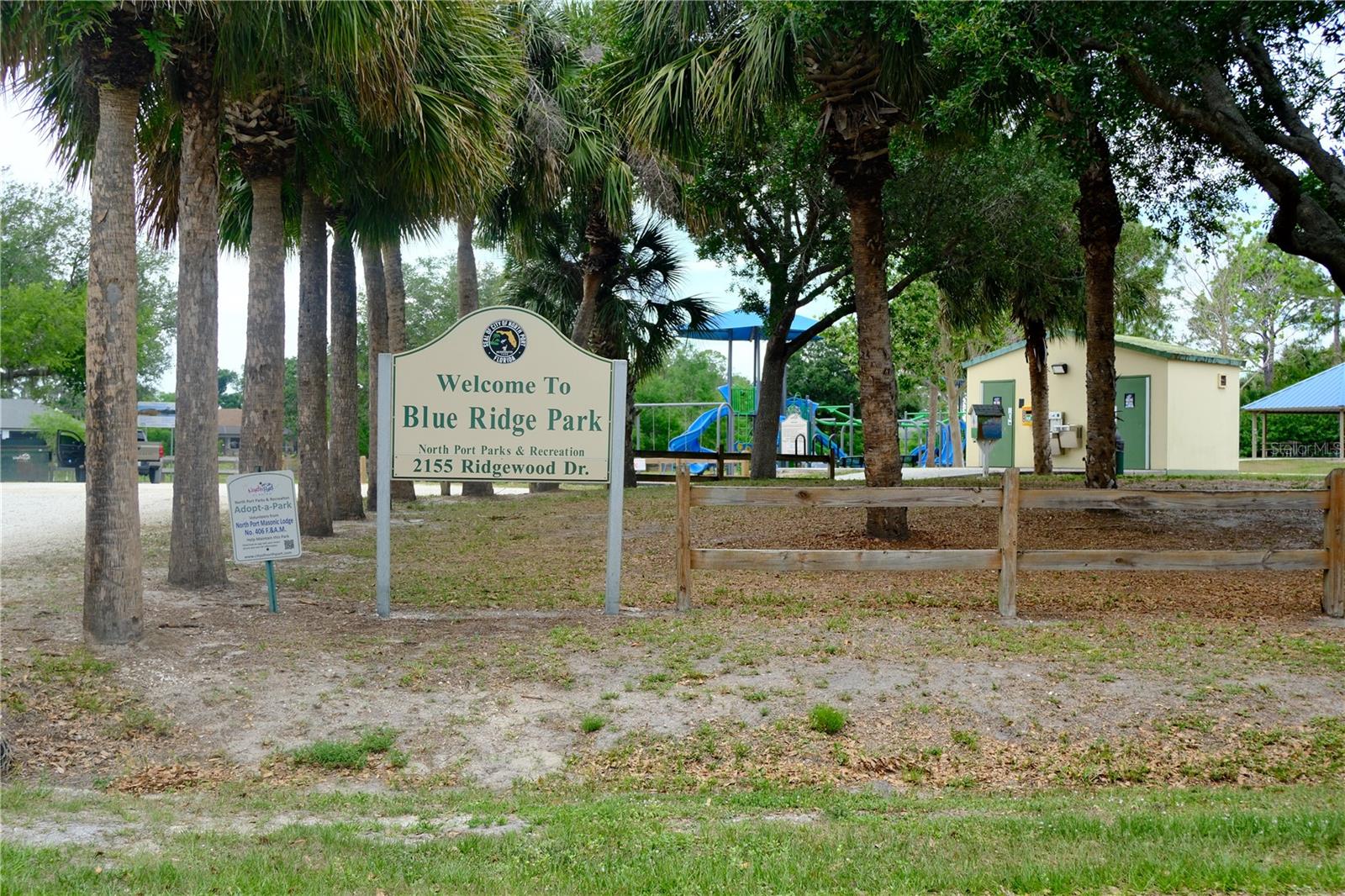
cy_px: 448
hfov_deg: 48.5
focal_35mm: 40
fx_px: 1494
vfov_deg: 33.4
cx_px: 672
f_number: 5.6
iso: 320
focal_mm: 26.4
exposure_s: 1/450
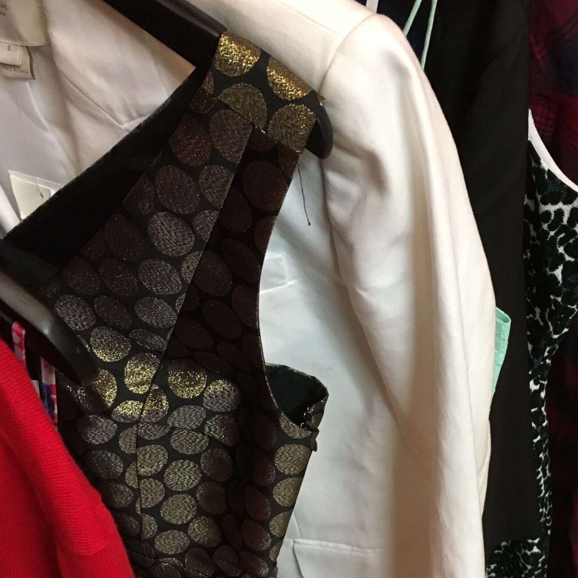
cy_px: 391
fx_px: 945
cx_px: 397
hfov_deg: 33.6
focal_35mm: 50
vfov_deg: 33.7
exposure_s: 1/30
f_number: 2.2
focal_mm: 4.15
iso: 200
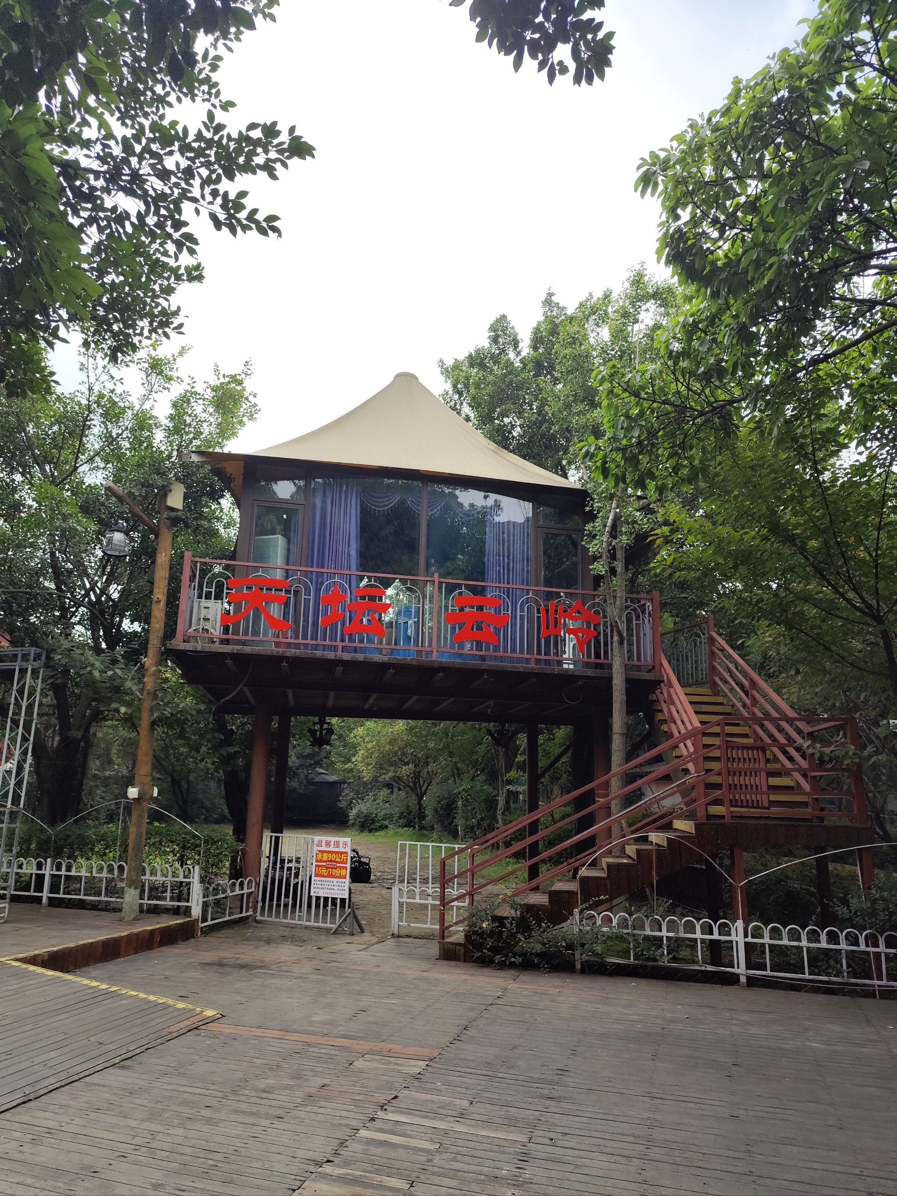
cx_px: 448
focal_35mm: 23
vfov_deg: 73.9
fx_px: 795
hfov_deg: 58.9
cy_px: 598
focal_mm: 6.19
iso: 50
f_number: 1.65
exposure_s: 1/909
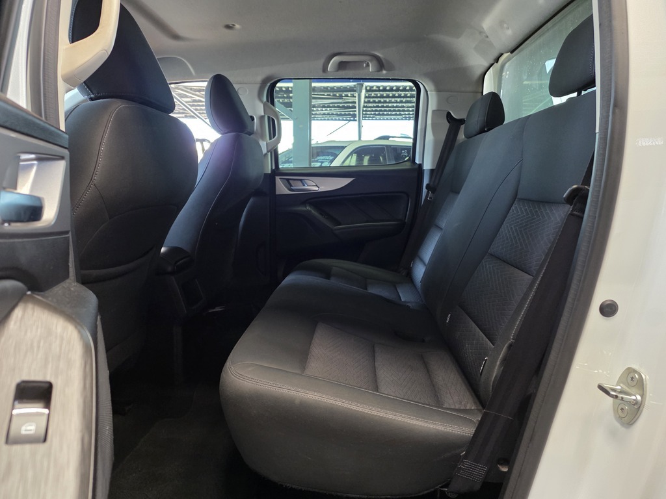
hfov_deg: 73.9
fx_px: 443
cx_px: 333
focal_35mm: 23
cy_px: 250
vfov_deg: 58.9
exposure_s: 1/100
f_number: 1.7
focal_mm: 6.25
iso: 400
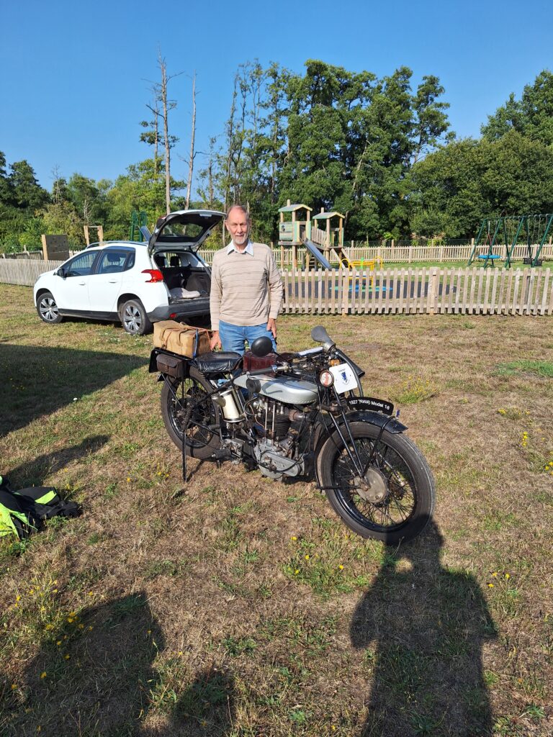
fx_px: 490
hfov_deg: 58.9
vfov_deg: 73.9
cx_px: 276
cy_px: 368
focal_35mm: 23
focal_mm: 5.54
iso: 40
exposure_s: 1/2252
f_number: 1.8
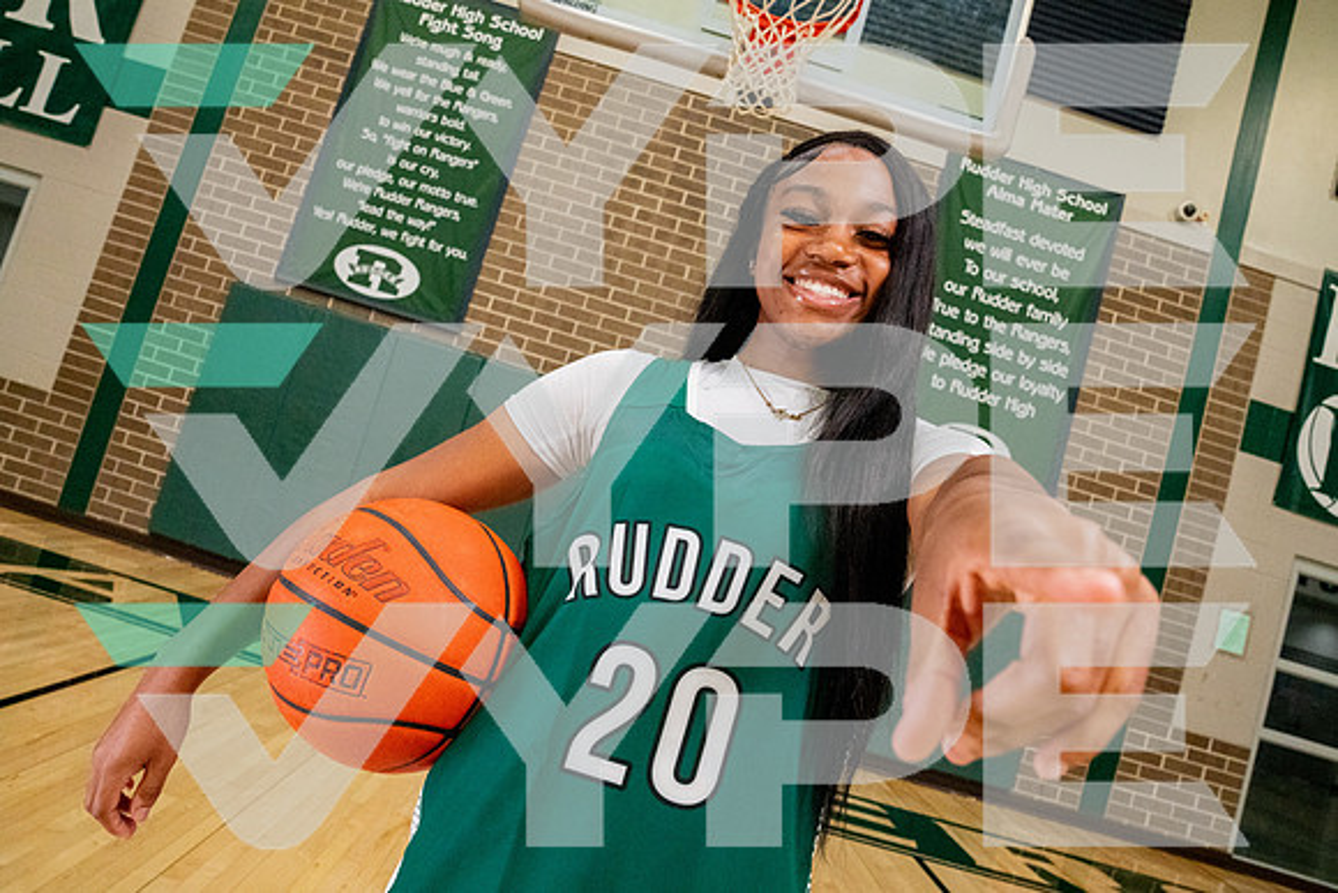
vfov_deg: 50.9
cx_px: 666
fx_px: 938
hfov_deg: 71.0
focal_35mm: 25
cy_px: 442
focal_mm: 24
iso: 10000
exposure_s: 1/500
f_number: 7.1
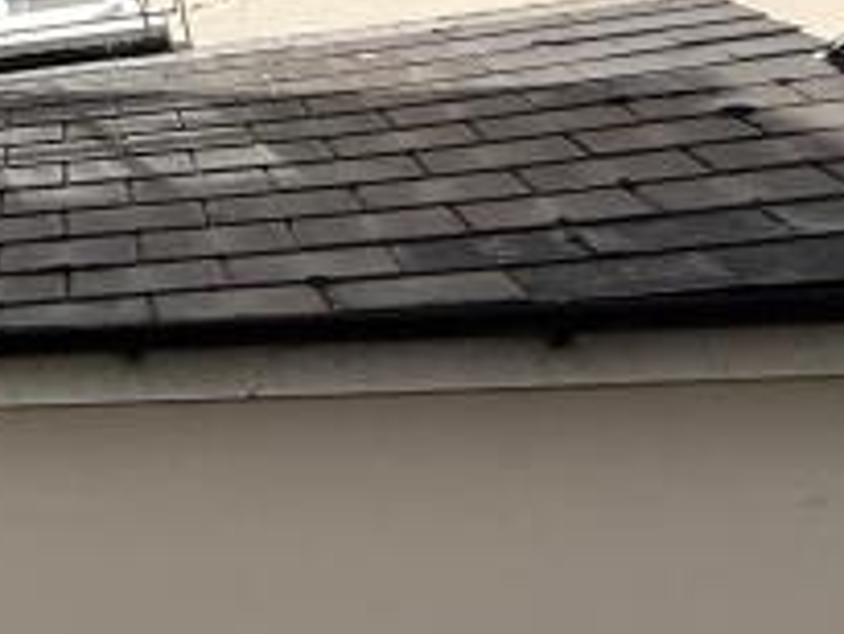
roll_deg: -1.1
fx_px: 1708
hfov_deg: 18.3
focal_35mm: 70
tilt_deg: +21.7
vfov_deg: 19.8
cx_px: -852
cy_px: -124
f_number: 2.2
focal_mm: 2.22
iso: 50
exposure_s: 1/3289
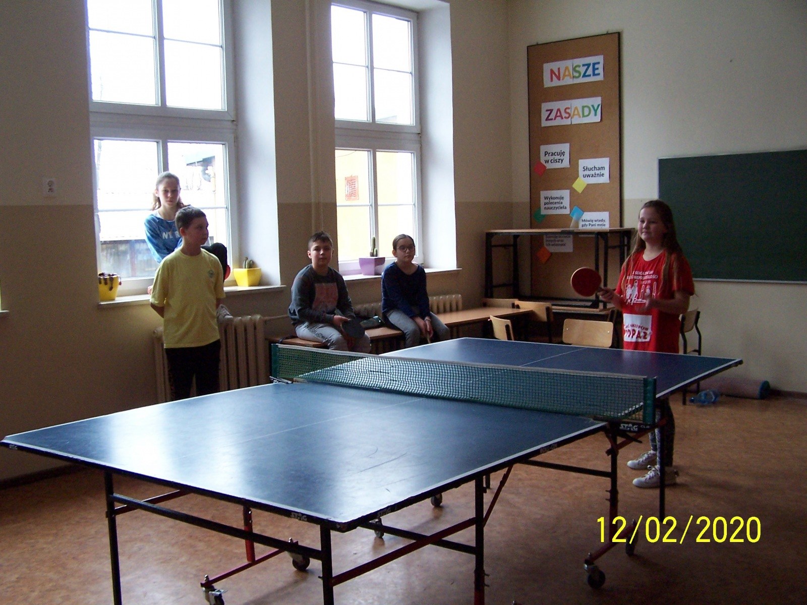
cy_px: 302
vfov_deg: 37.7
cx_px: 404
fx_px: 886
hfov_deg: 49.0
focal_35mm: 38
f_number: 2.8
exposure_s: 1/30
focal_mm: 6.3
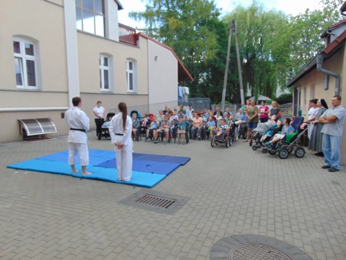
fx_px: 250
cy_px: 130
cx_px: 173
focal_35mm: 25
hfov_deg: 69.4
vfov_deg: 54.9
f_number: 3
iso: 80
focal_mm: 4.5
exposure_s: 1/200
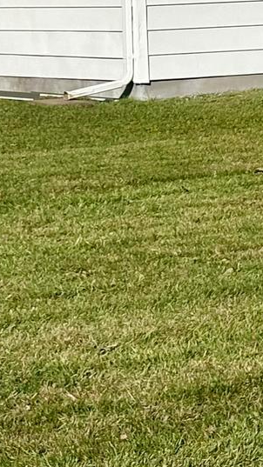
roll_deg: +2.4
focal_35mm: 216
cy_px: -117
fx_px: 2678
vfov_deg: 9.8
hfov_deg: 5.6
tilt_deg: +2.4
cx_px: 147
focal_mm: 5.96
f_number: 1.6
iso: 25
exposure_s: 1/4975
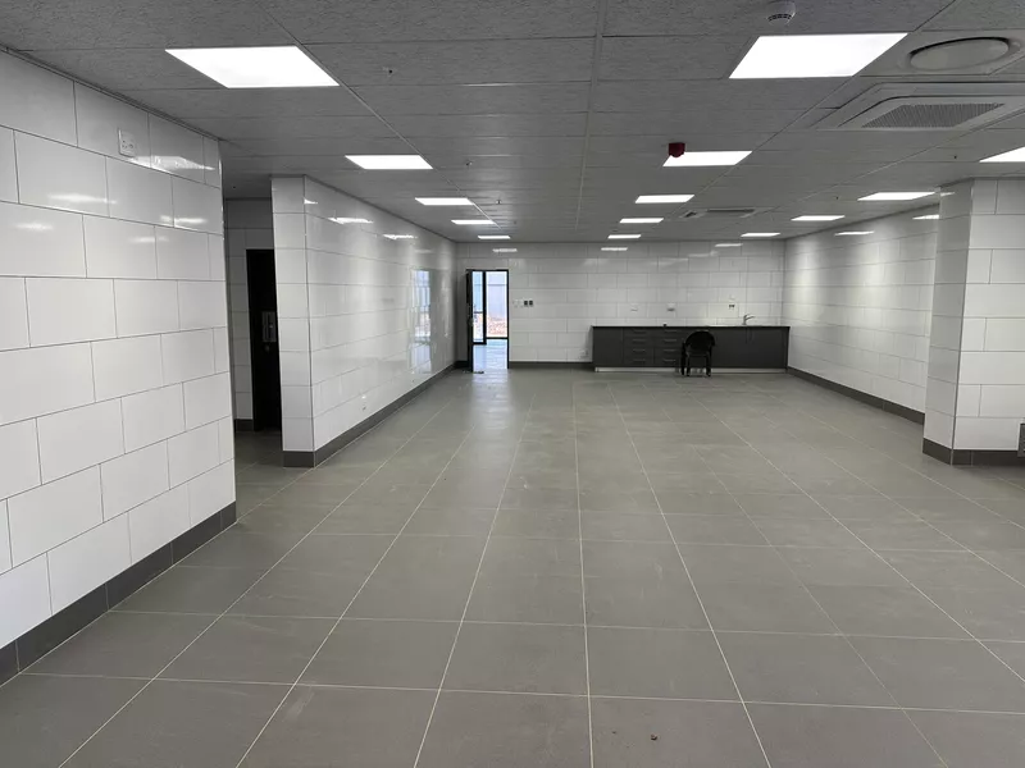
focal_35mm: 24
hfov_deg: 71.6
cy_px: 384
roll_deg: -0.2
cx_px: 512
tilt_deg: -5.1
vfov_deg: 56.8
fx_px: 711
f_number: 1.78
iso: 100
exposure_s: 1/123
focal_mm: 6.86
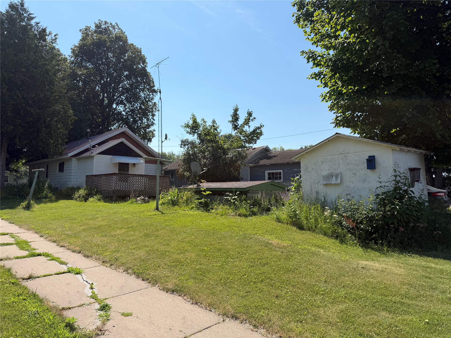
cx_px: 226
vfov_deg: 56.8
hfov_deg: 71.6
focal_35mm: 24
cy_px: 169
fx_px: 313
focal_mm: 6.76
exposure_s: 1/5714
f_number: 1.78
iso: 80
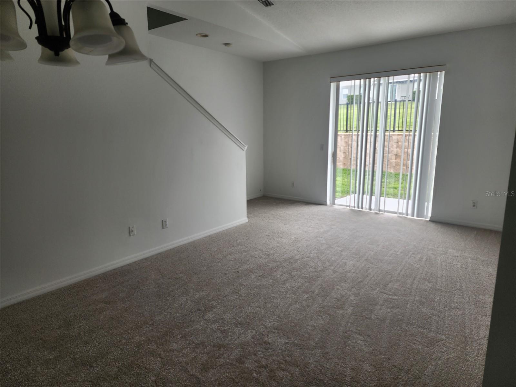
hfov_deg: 73.9
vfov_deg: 58.9
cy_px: 194
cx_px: 258
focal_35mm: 23
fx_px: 343
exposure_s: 1/180
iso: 32
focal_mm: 6.4
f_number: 1.8
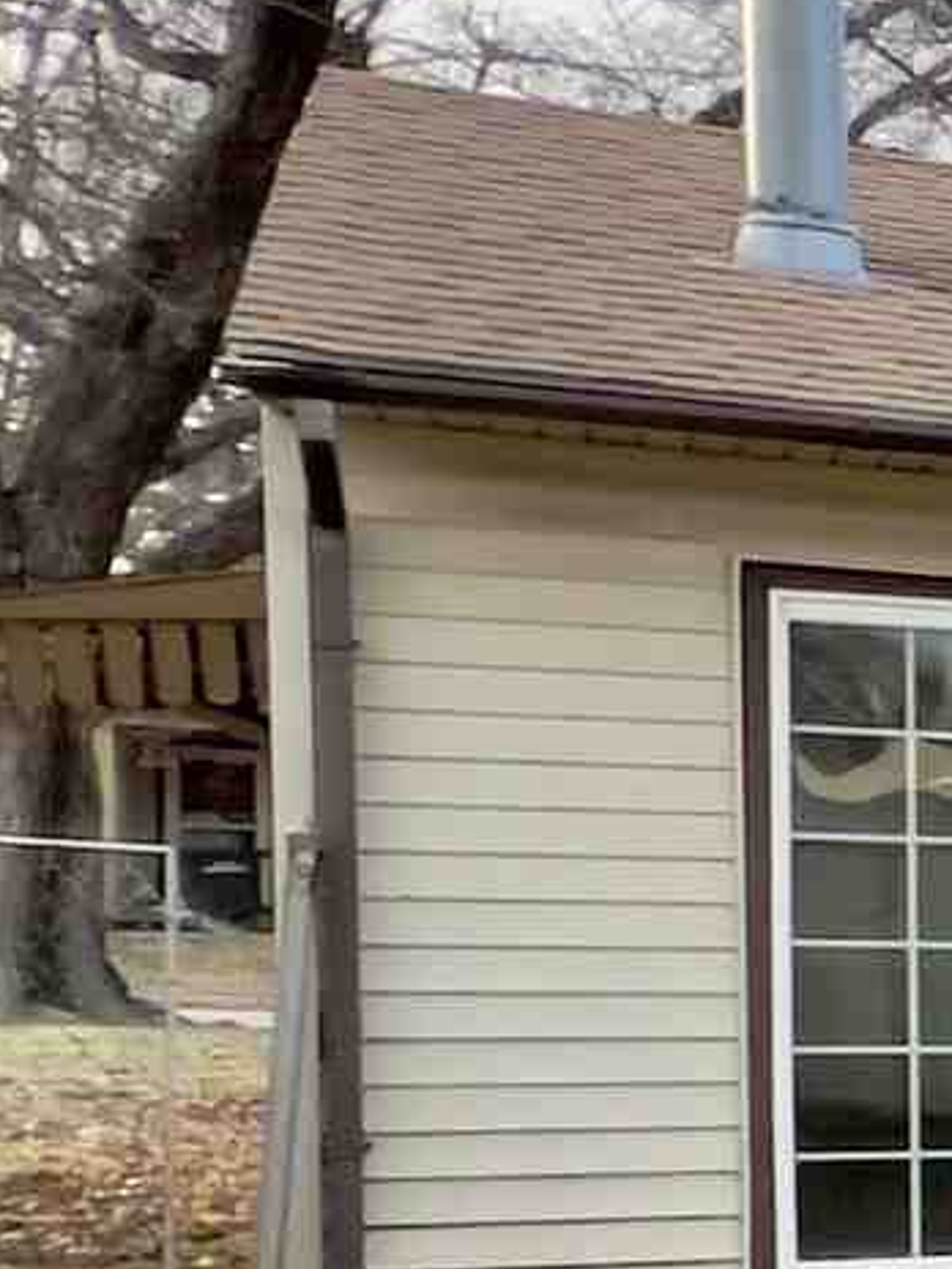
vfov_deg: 22.3
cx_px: 3715
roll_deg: -1.3
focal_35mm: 86
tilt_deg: -2.5
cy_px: 1099
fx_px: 3154
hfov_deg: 8.4
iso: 32
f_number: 1.8
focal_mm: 1.57
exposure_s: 1/376
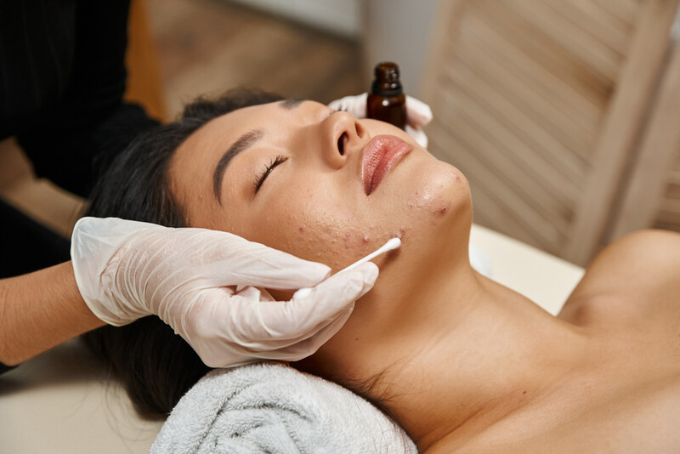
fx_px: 1323
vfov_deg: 19.5
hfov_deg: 28.8
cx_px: 340
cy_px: 227
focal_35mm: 70
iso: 640
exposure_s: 1/200
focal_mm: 70
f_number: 4.5
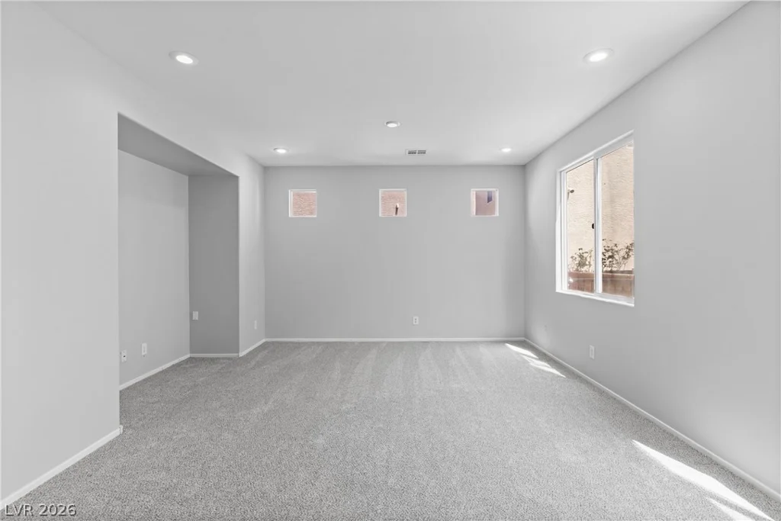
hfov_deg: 93.3
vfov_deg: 70.5
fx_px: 369
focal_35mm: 17
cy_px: 260
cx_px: 390
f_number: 8
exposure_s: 1/2.5
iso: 400
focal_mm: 17
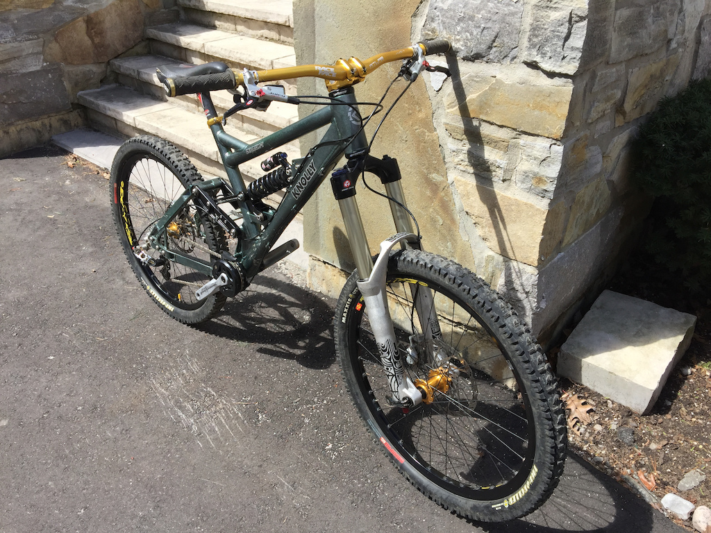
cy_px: 266
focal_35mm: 29
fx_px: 596
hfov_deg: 61.7
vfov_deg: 48.2
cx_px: 356
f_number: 2.2
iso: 32
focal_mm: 4.15
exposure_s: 1/1276
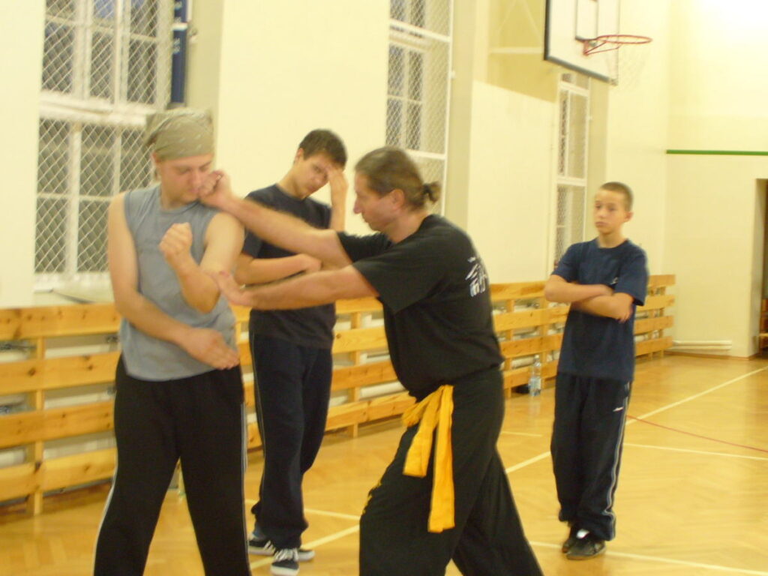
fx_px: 1265
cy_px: 288
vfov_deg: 25.7
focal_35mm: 57
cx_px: 384
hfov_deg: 33.8
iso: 100
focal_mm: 7
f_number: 2.9
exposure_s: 1/8
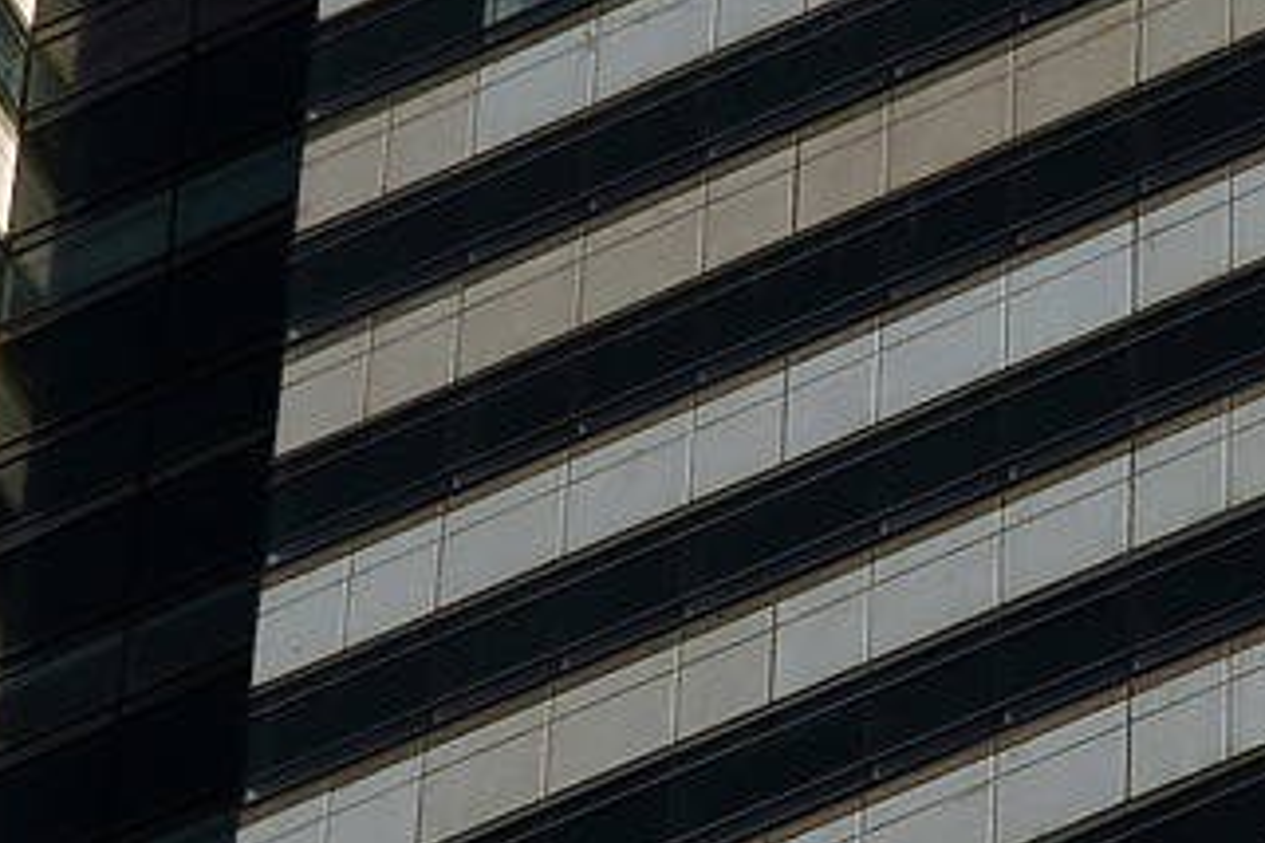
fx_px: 15544
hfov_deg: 4.7
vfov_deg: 3.1
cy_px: 772
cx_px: 1300
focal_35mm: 442
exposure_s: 1/640
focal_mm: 105
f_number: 6.3
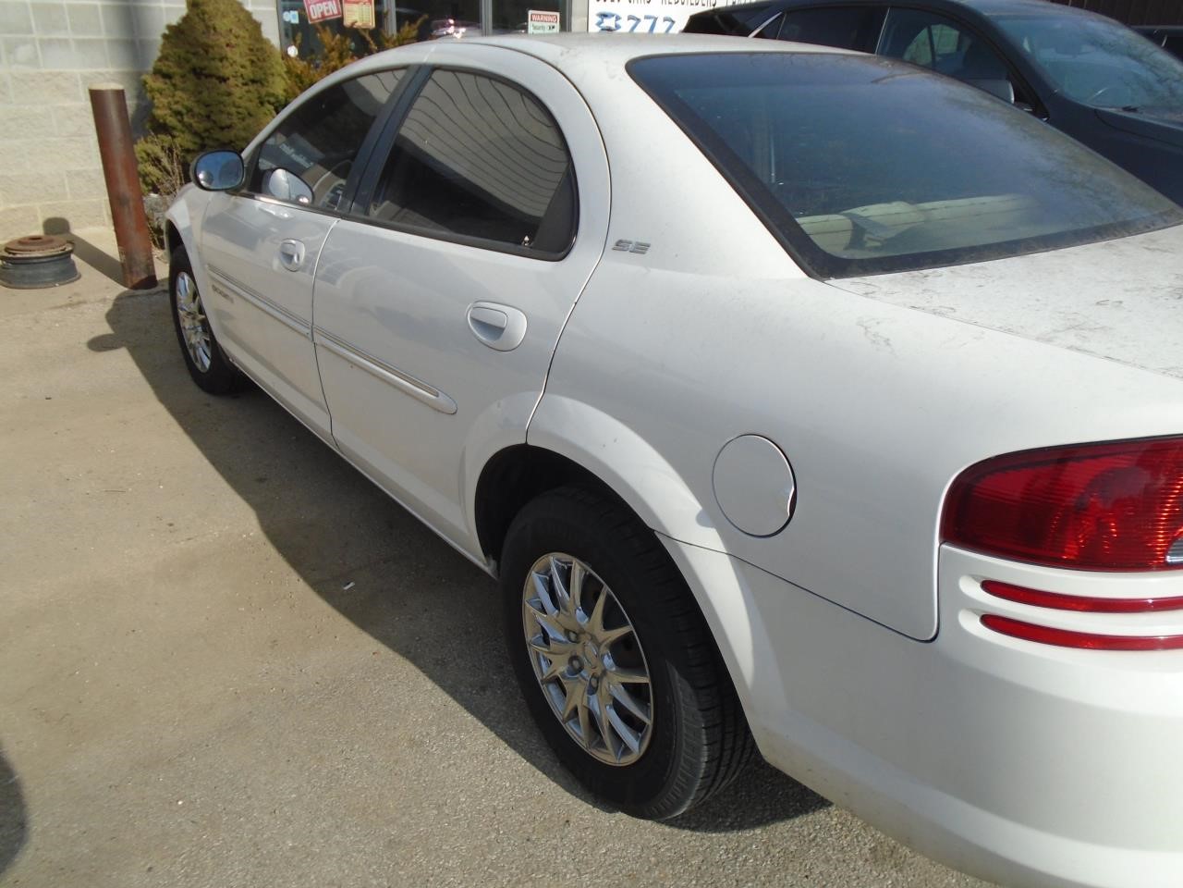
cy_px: 444
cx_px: 592
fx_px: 889
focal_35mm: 26
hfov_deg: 67.3
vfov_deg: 53.1
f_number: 8
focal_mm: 4.6
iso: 100
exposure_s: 1/200
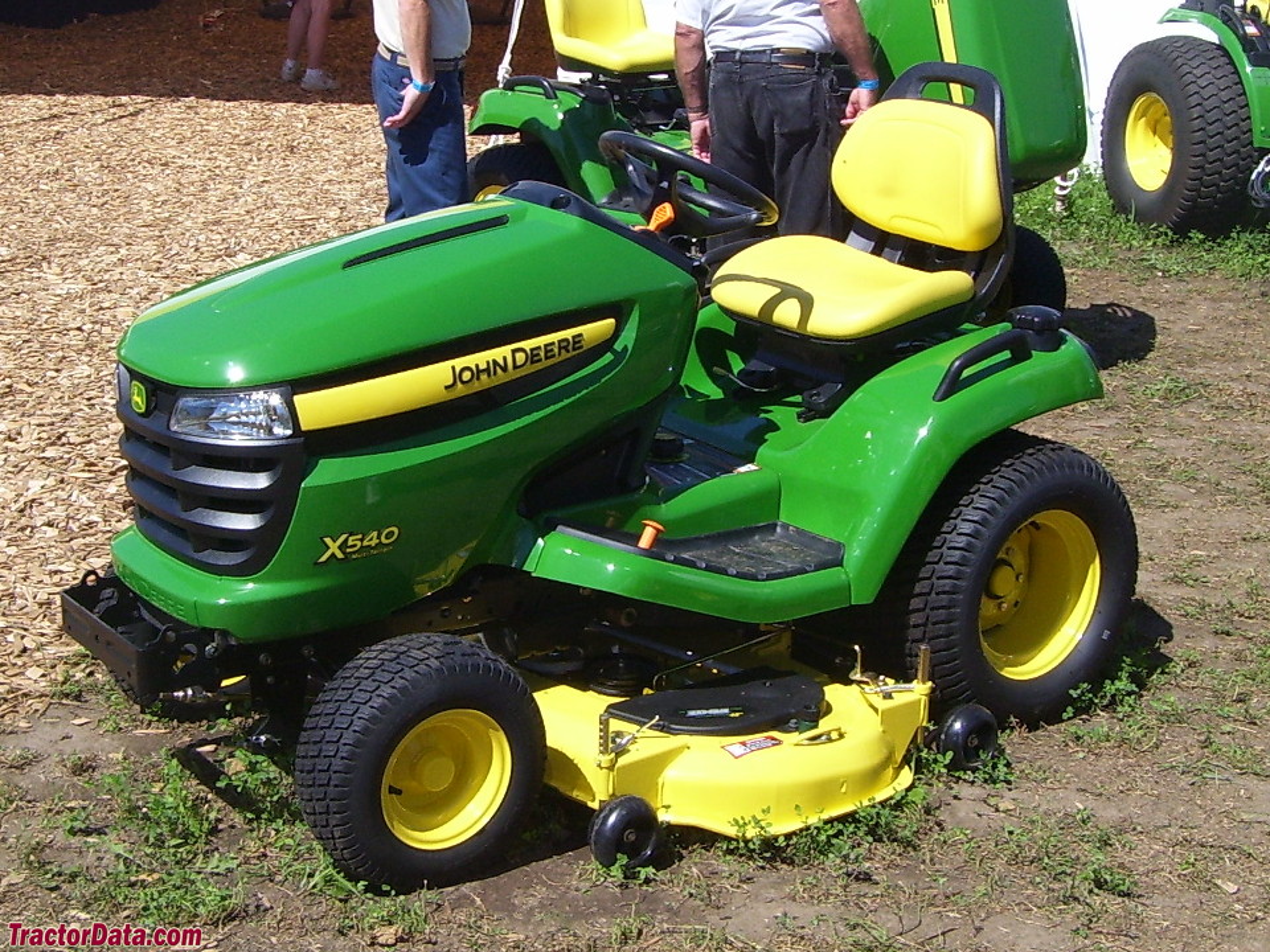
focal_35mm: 34
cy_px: 476
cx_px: 635
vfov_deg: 41.8
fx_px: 1247
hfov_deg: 54.0
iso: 80
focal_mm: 5.6
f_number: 4.8
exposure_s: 1/500
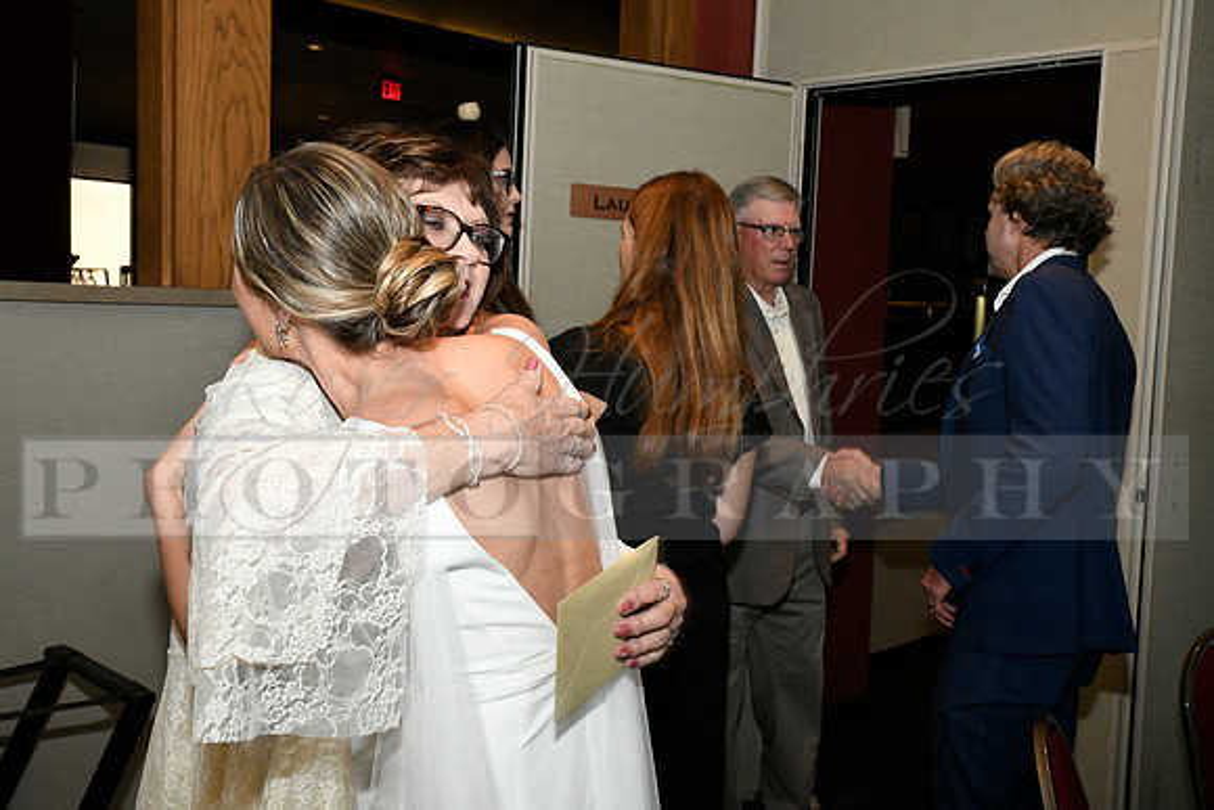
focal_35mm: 38
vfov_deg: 35.1
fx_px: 1282
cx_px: 607
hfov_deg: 50.7
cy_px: 405
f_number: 11
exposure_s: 1/60
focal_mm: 38
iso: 6400
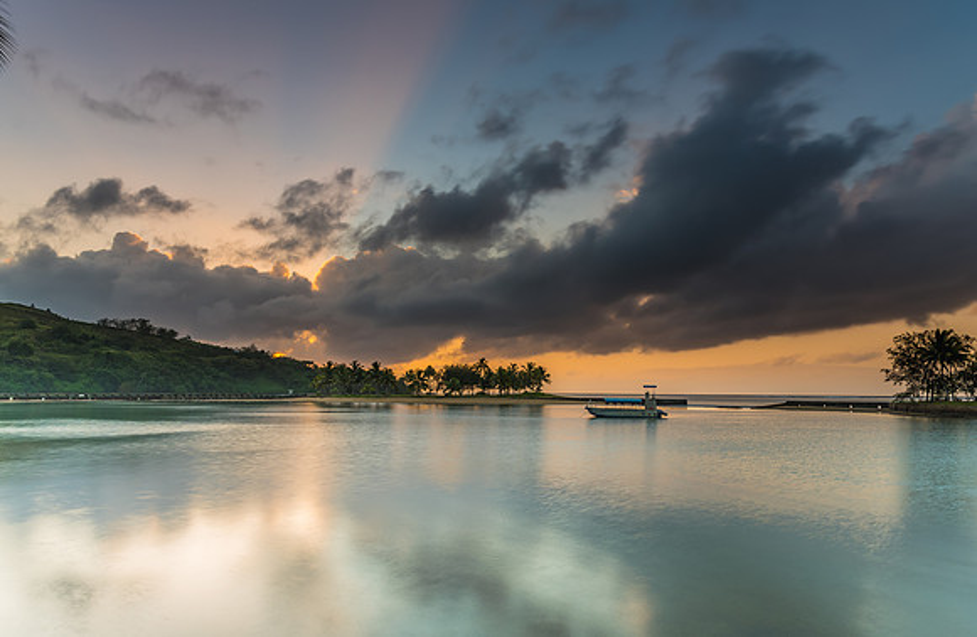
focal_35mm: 24
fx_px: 657
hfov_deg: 73.2
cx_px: 488
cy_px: 315
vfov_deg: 51.7
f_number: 8
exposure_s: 1.6
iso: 50
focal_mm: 16
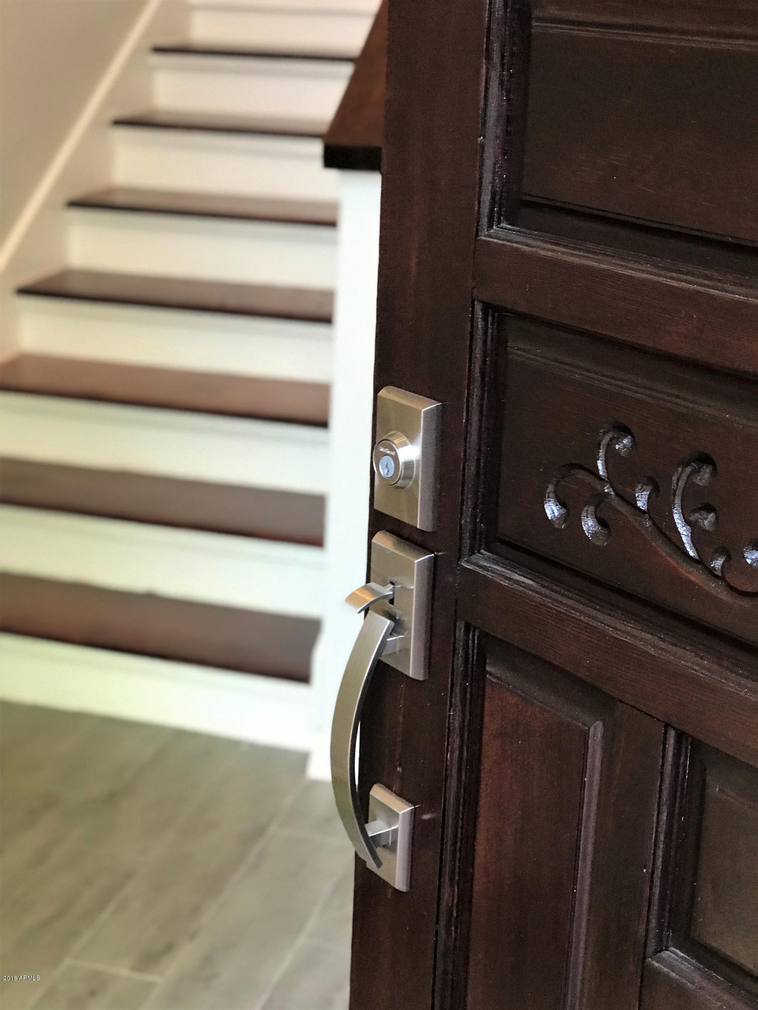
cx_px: 379
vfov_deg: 33.8
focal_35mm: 57
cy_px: 505
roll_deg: -2.0
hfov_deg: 25.7
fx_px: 1664
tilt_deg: -18.2
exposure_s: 1/60
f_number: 2.8
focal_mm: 6.6
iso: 320
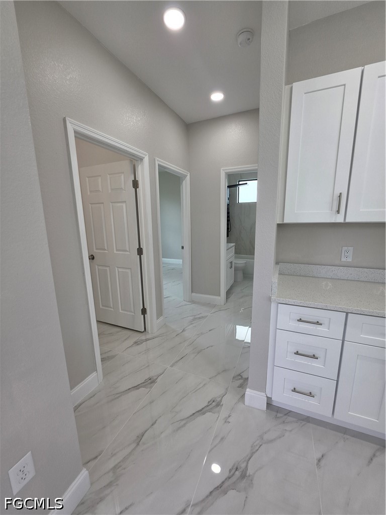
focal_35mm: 13
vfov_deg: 106.2
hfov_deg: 89.9
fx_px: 193
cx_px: 193
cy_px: 258
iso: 64
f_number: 1.9
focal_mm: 2.2
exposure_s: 1/120
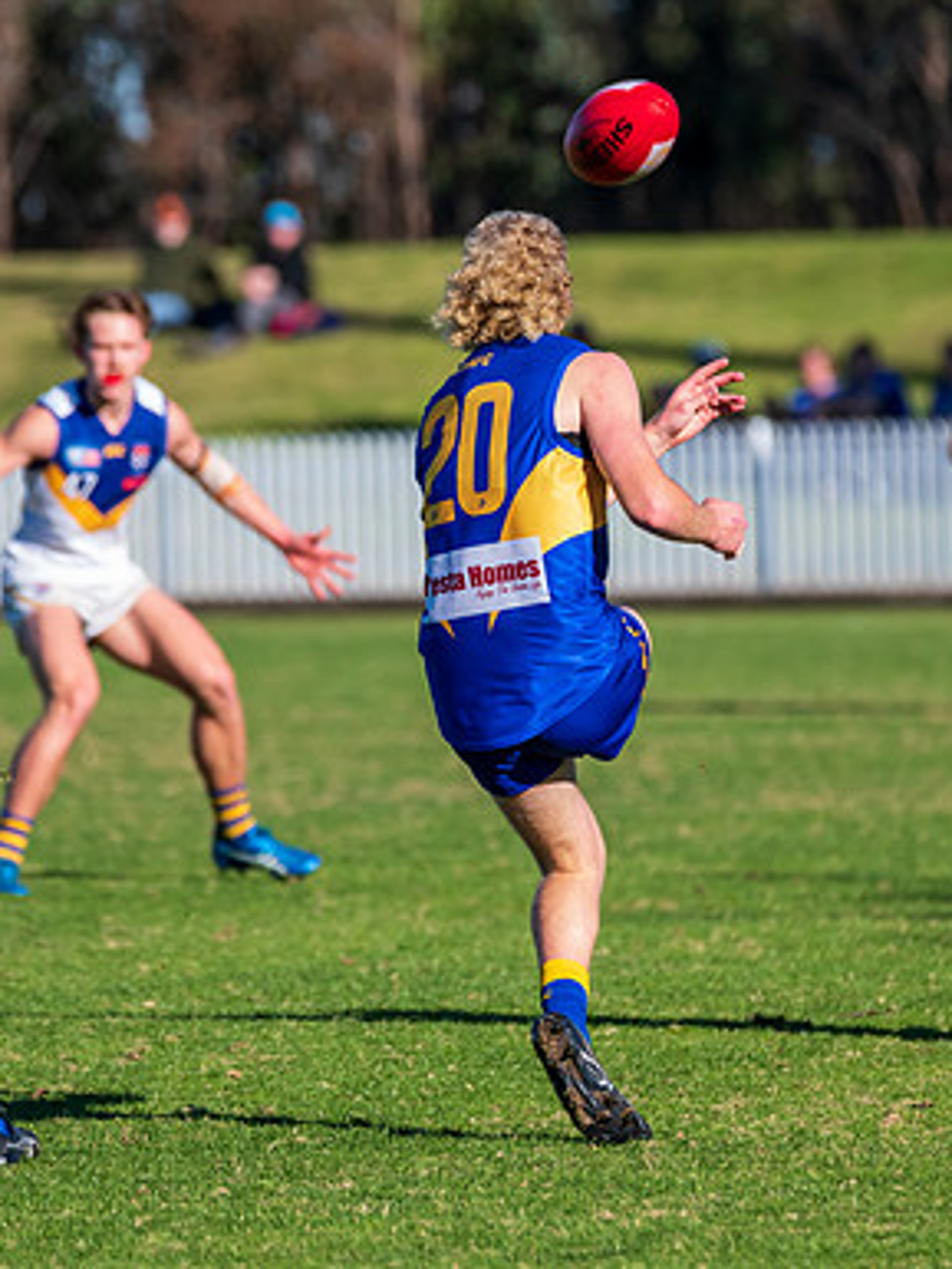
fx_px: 20193
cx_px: 501
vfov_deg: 3.6
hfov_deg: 2.7
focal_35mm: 551
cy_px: 634
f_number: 8
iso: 800
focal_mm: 380
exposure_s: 1/2000
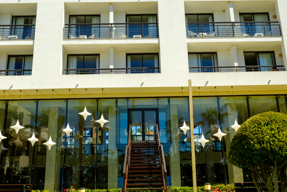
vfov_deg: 38.5
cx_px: 140
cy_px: 66
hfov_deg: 55.8
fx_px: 271
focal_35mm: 34
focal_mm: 14
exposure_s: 1/200
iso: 250
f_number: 11
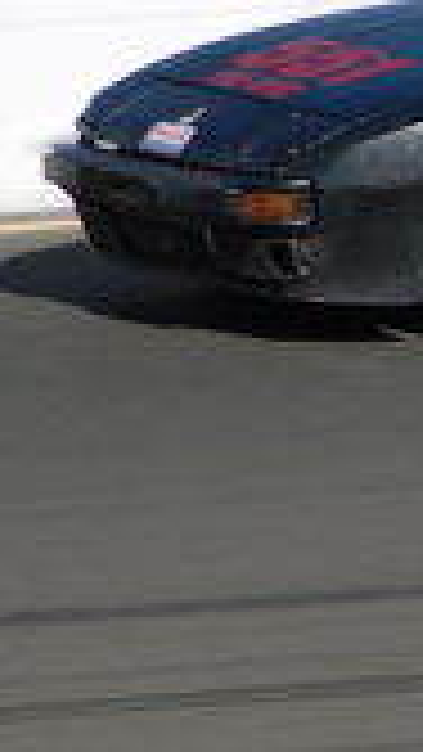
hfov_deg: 1.0
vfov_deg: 1.8
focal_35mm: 1207
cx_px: 682
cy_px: 135
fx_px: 24055
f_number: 5.6
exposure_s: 1/640
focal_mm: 200
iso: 100
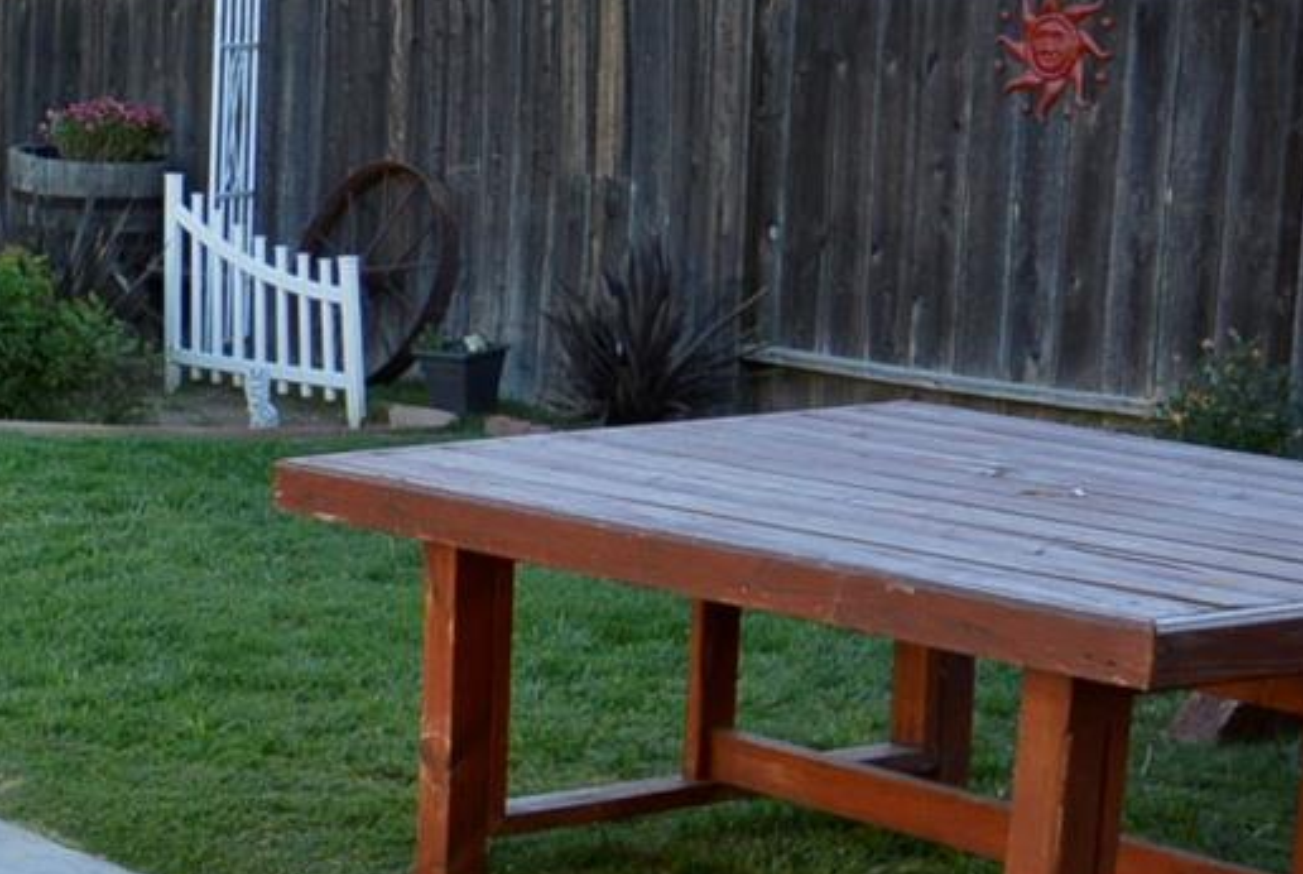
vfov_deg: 14.7
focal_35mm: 93
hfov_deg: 19.5
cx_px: -545
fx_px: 3372
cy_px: 677
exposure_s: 1/400
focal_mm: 12
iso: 280
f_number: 3.8
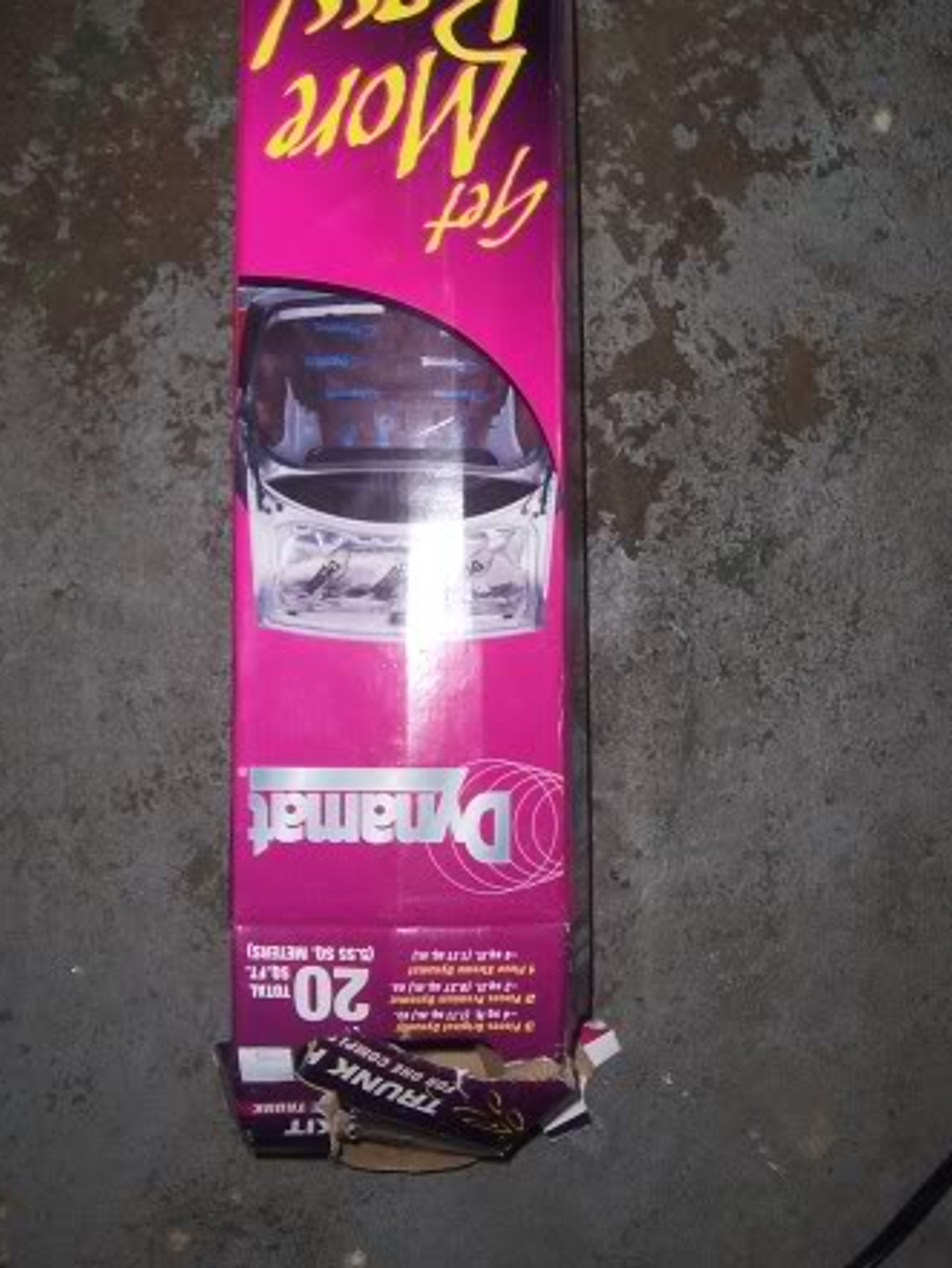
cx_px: 466
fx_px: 1723
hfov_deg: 30.9
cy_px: 492
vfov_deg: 40.2
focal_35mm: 47
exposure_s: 1/60
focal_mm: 6
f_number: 3
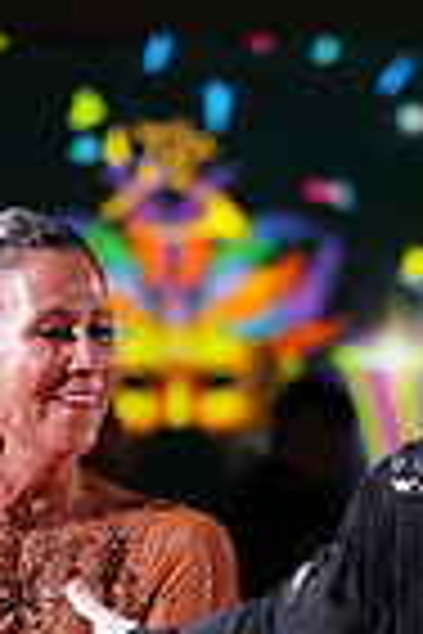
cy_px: 931
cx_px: 439
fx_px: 7296
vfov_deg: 4.9
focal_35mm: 414
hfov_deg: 3.3
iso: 2000
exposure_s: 1/500
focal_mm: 101
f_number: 2.8
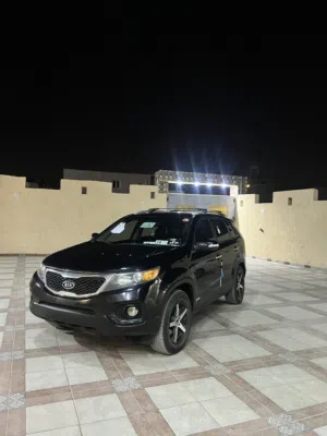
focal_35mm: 26
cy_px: 218
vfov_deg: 67.3
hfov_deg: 53.1
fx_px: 327
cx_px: 164
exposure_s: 1/25
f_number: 1.5
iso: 800
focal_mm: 5.7
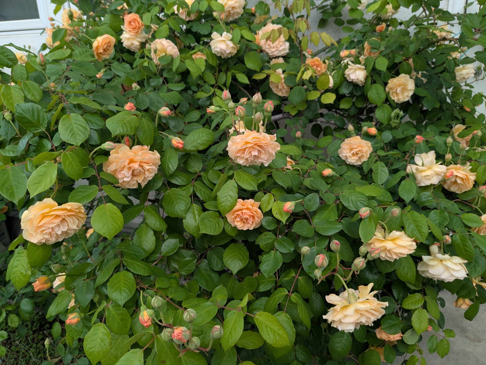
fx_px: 379
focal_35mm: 27
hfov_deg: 65.3
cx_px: 243
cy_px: 182
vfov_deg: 51.4
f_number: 1.73
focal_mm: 4.38
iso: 57
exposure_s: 1/899
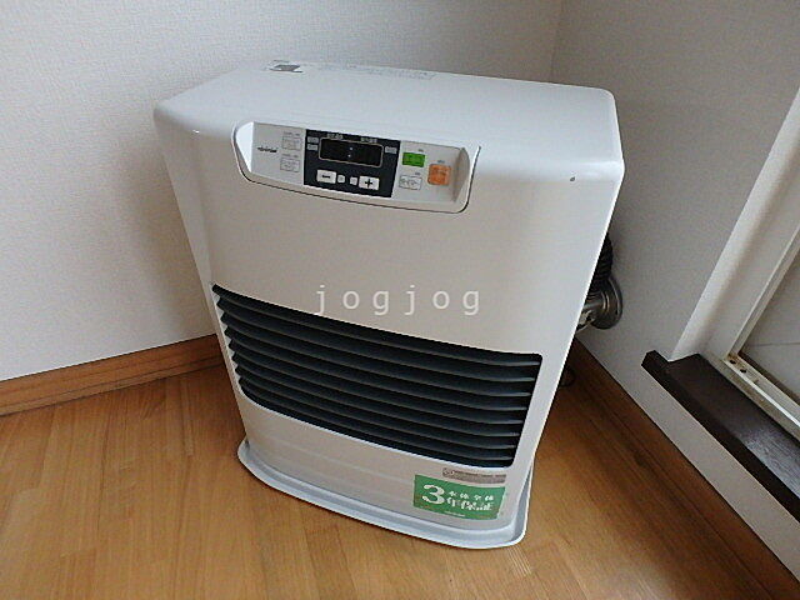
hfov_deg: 79.0
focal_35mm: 21
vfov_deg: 63.4
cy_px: 300
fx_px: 485
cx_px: 400
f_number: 3.5
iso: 800
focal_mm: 3.7
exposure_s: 1/30
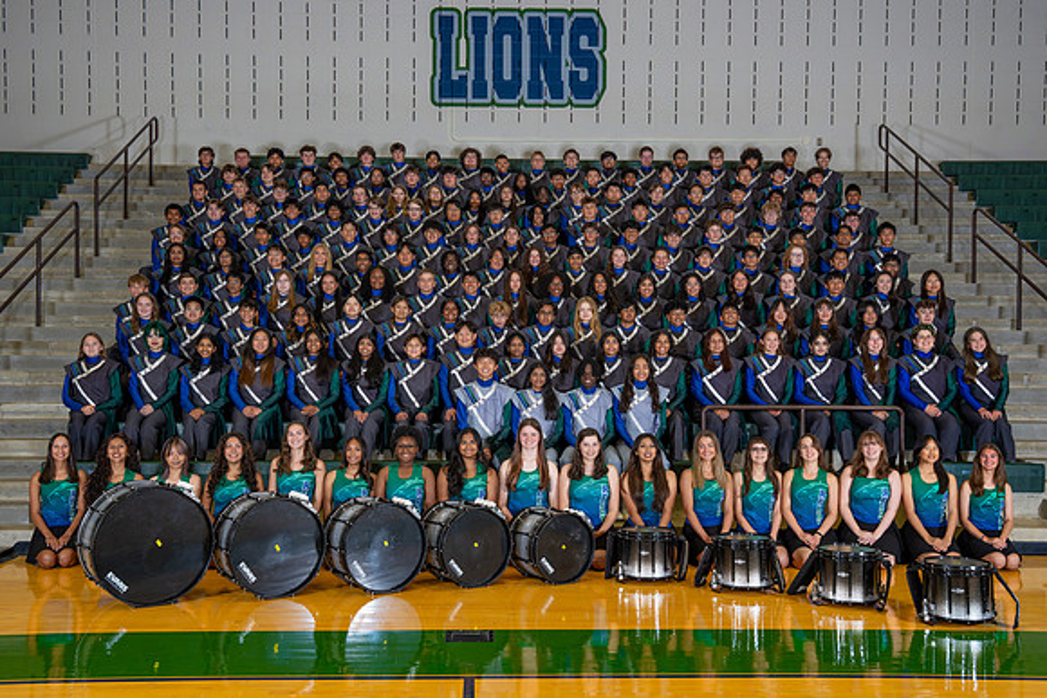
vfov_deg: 35.6
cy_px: 349
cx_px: 524
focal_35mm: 37
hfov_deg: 51.4
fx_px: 1088
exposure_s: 1/400
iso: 1250
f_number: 5
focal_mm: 37.4
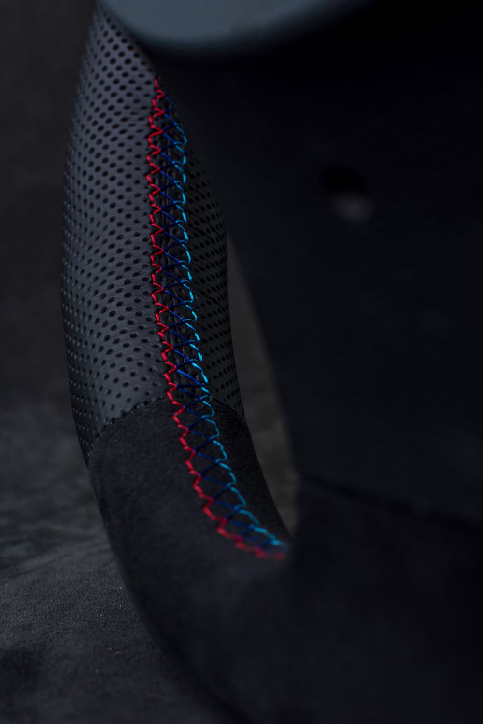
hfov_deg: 25.8
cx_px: 242
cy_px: 362
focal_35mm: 52
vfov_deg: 37.9
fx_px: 1056
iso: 100
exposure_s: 1/125
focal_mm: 35
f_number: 5.6
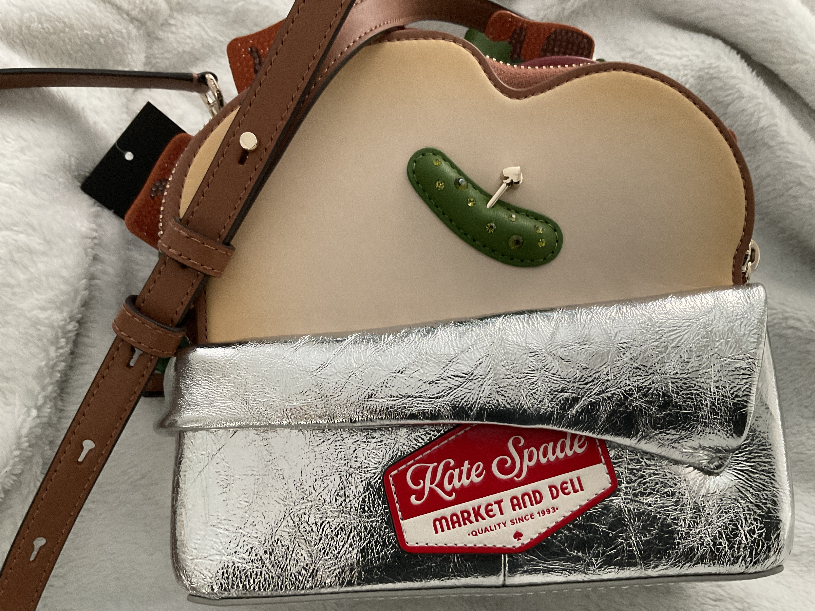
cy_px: 306
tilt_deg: -61.3
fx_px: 683
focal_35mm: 29
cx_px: 408
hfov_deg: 61.7
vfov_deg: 48.2
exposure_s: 1/60
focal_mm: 3
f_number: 1.8
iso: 160
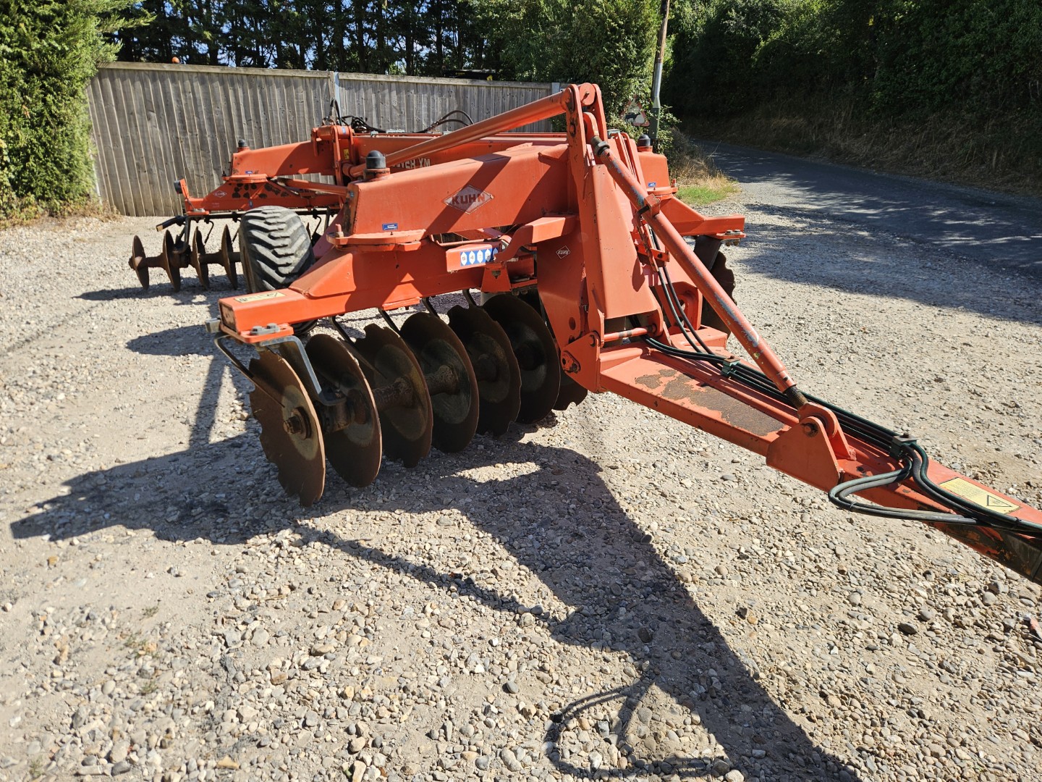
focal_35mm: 23
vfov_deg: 58.9
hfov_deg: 73.9
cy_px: 391
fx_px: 692
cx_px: 521
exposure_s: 1/1033
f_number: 1.8
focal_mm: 5.4
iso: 25
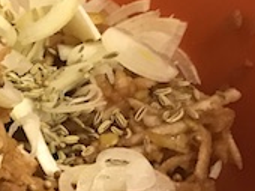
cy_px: 150
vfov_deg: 11.2
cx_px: -228
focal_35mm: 132
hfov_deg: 13.2
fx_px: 971
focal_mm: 3.99
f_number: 1.8
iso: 80
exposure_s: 1/17
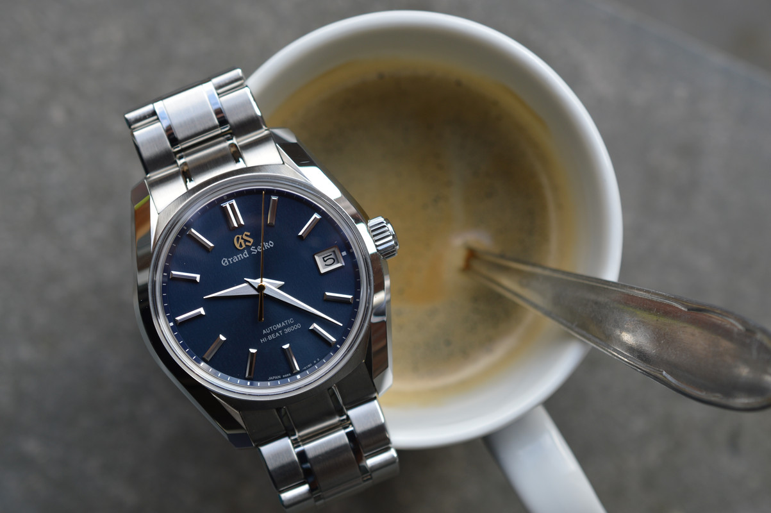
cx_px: 386
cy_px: 256
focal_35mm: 60
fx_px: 1284
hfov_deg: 33.4
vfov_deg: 22.6
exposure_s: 1/125
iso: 100
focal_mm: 40
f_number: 5.6
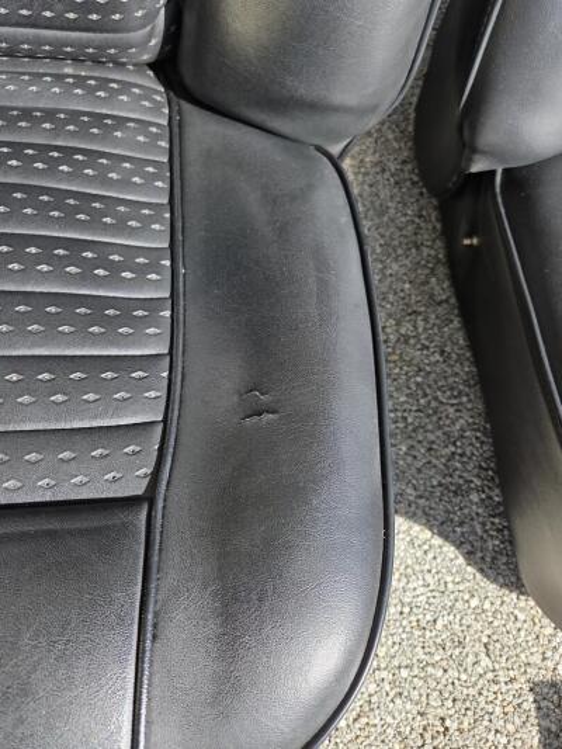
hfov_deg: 58.9
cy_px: 374
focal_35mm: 23
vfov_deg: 73.9
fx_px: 498
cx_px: 281
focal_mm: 5.4
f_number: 1.8
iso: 80
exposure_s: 1/1272
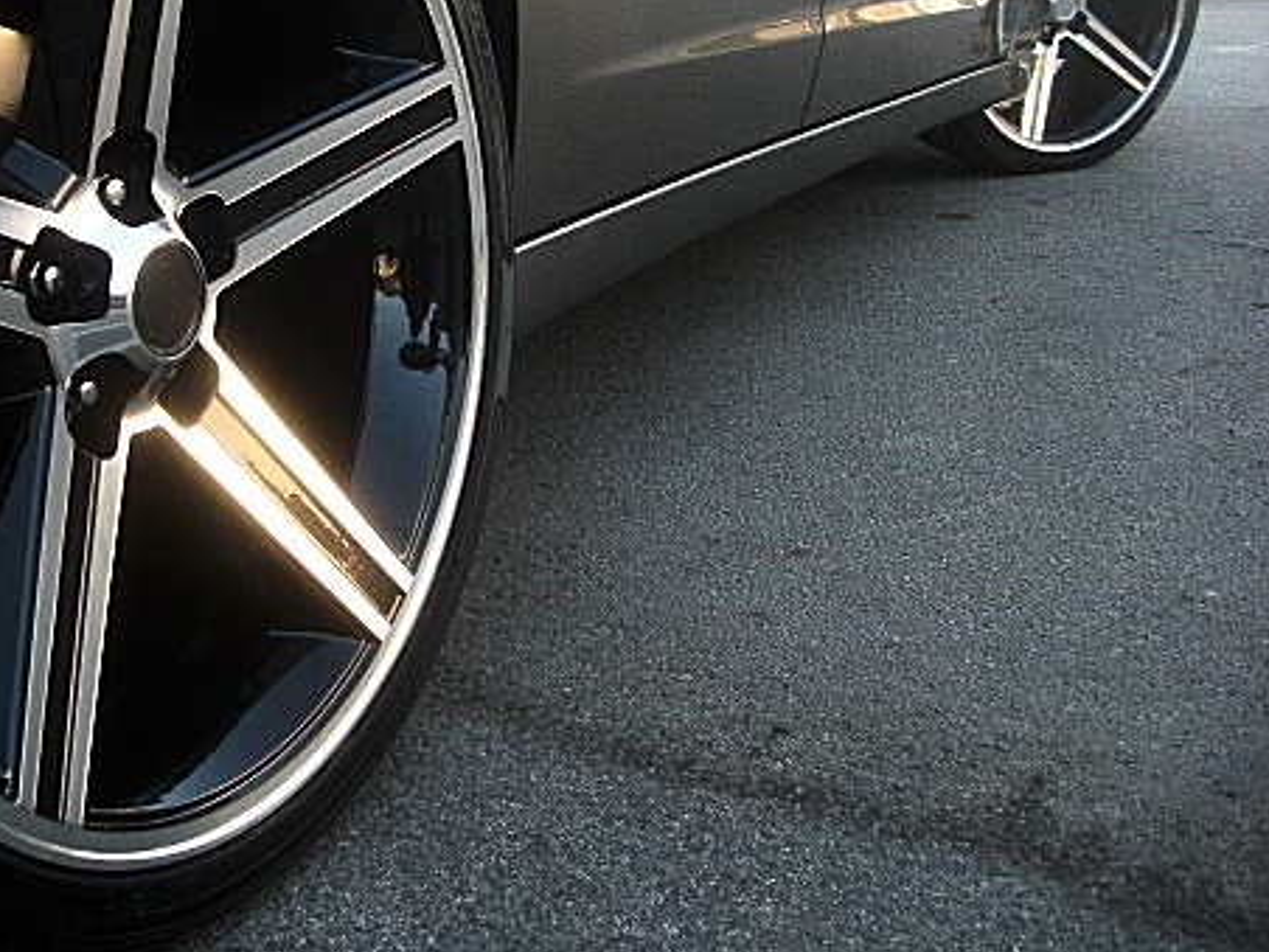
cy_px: 303
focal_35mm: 51
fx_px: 1870
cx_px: 396
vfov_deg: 28.3
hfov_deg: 37.0
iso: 100
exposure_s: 1/100
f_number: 2.8
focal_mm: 6.3
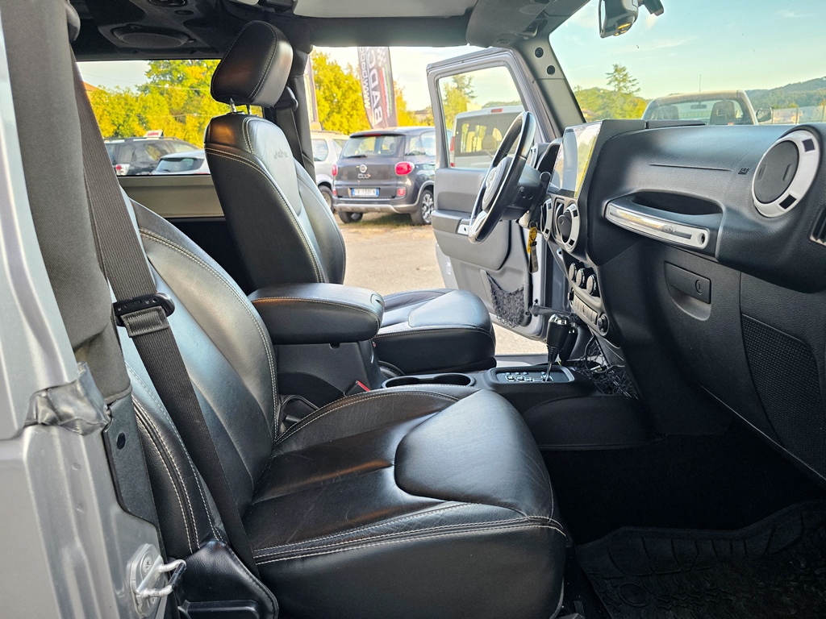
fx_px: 549
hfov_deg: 73.9
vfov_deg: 58.9
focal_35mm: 23
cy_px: 310
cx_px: 413
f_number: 1.7
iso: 200
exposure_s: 1/180
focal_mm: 6.3
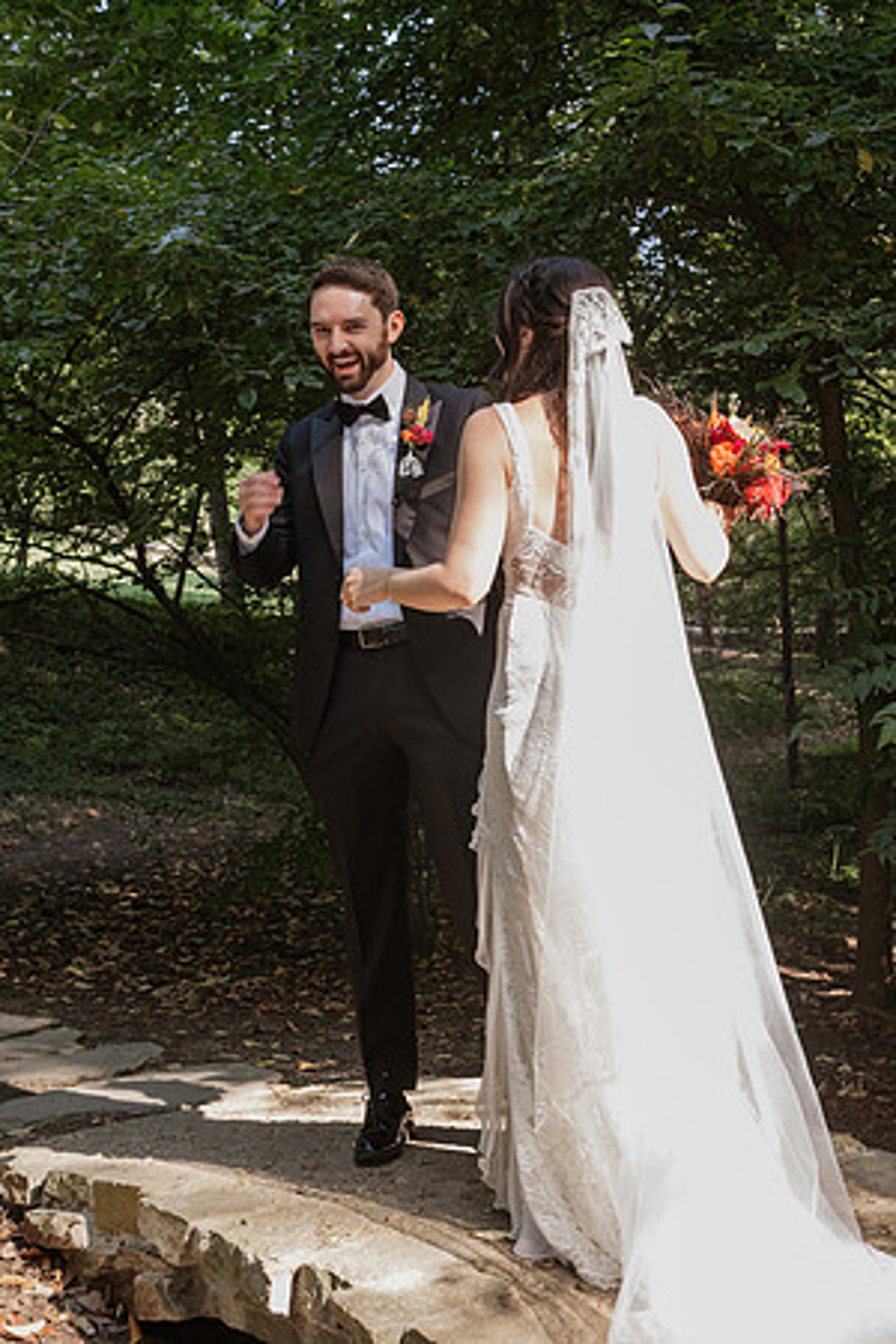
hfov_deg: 30.5
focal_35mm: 44
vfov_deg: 44.5
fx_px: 1643
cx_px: 448
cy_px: 672
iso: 1000
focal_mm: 44
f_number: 5.6
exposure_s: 1/200
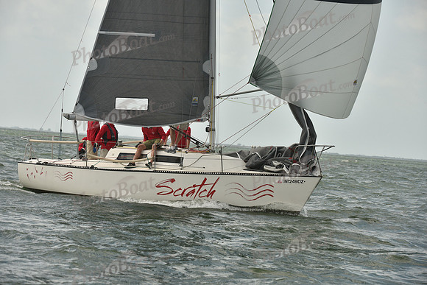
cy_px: 142
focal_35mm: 200
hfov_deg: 10.3
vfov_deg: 6.9
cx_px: 214
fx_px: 2373
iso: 400
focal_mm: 200
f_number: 9
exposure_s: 1/1250
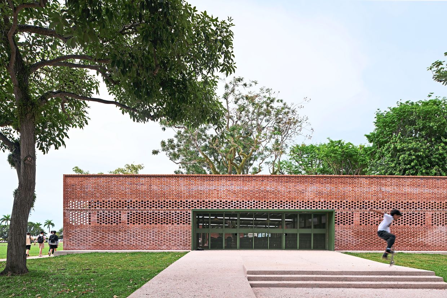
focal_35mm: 24
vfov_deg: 53.1
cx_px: 224
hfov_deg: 73.8
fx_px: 298
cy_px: 149
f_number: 9.5
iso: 200
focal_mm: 24
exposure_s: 1/30
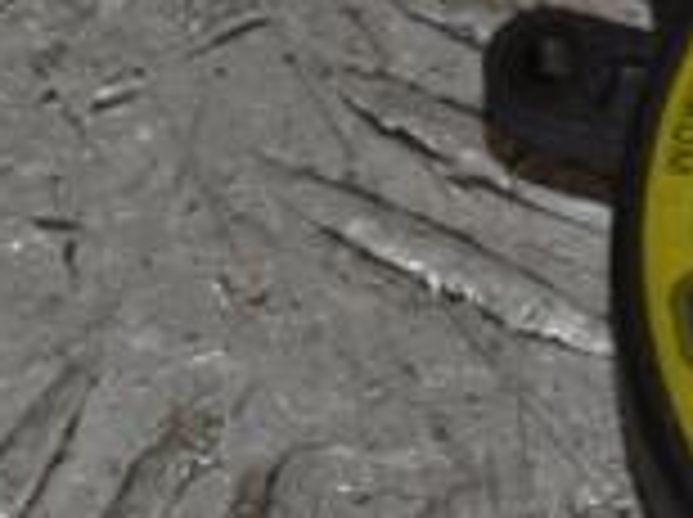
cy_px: 284
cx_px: 1328
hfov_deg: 8.4
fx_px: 4497
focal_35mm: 225
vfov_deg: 6.6
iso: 800
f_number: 29
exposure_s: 1/60
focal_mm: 40
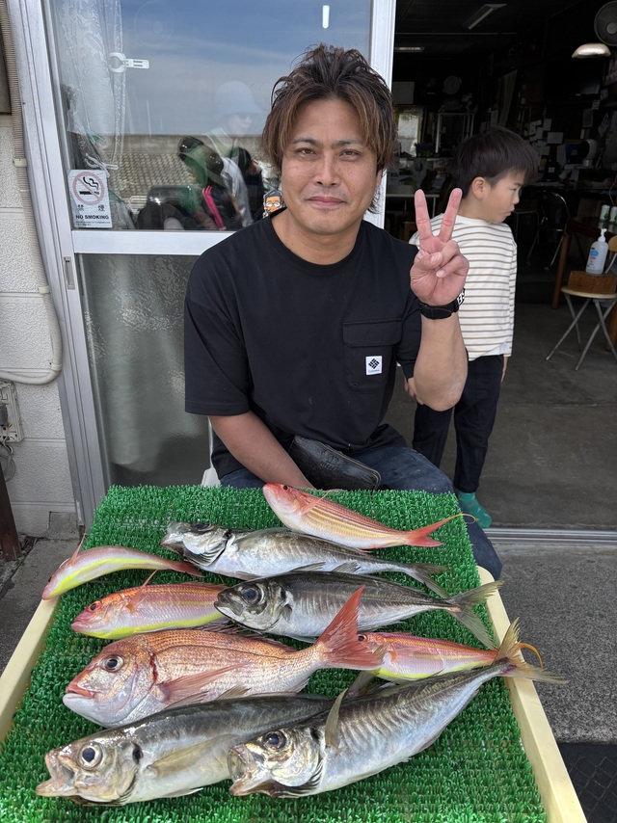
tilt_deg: -22.1
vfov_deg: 67.3
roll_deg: -0.7
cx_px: 308
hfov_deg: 53.0
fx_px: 618
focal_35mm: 26
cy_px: 412
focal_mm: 5.96
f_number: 1.6
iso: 50
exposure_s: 1/851
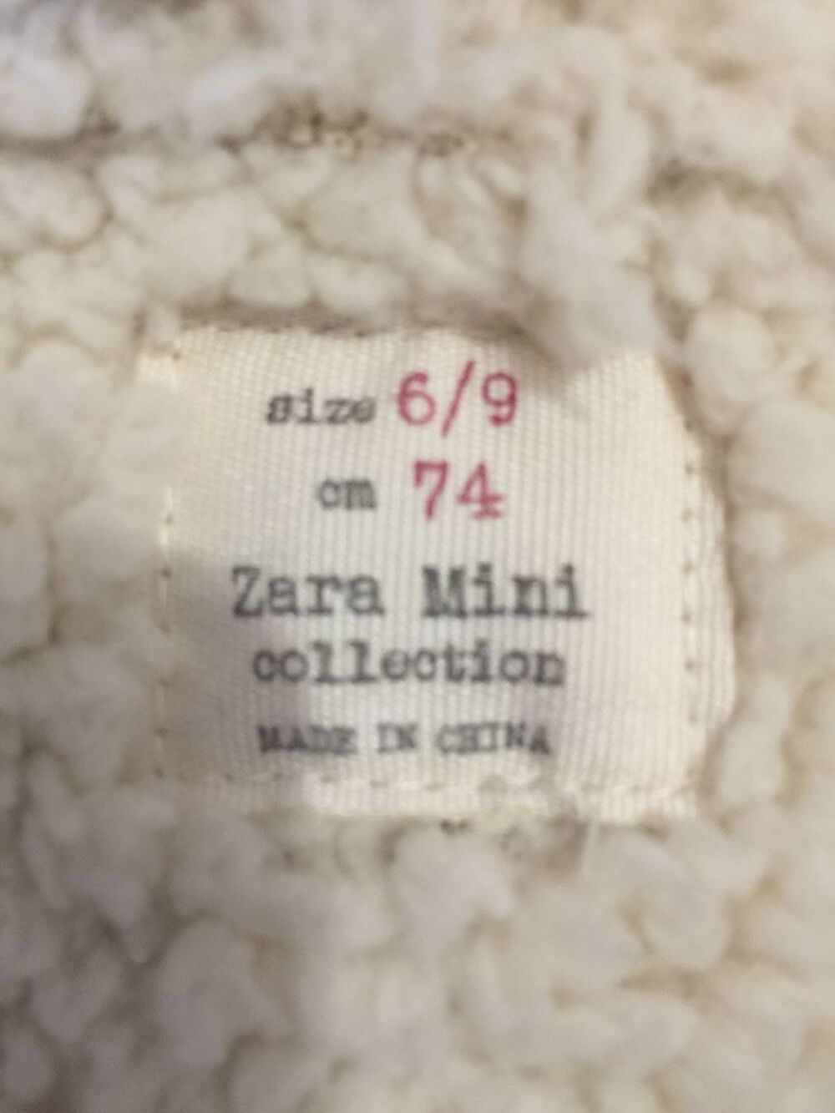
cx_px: 418
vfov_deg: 61.7
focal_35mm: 29
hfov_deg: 48.2
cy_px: 556
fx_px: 933
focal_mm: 4.15
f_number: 2.2
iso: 64
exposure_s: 1/15
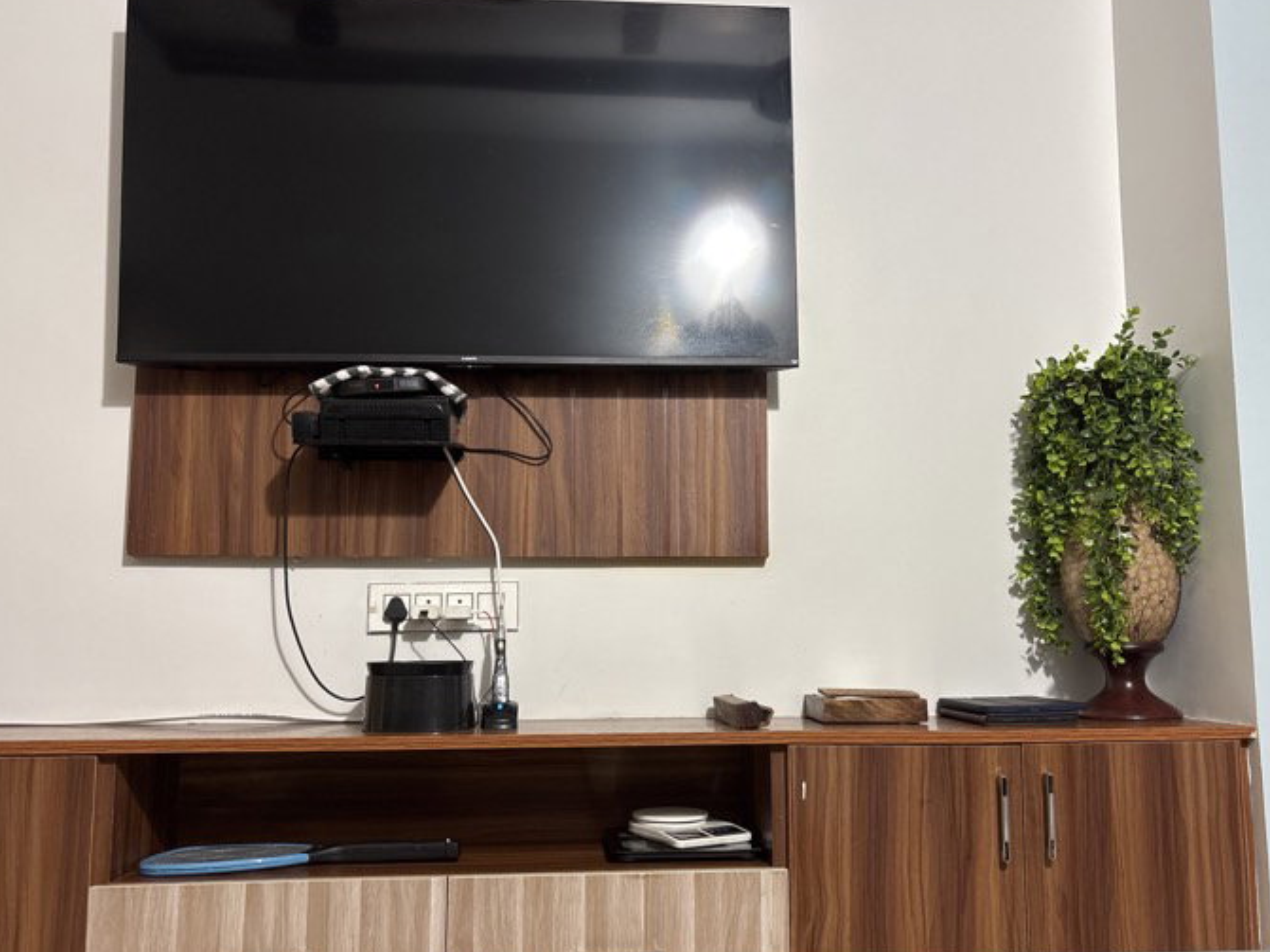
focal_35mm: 31
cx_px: 670
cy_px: 513
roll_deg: -0.2
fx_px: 1137
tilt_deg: +6.4
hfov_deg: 58.3
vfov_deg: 45.4
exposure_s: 1/50
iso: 160
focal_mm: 5.96
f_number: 1.6
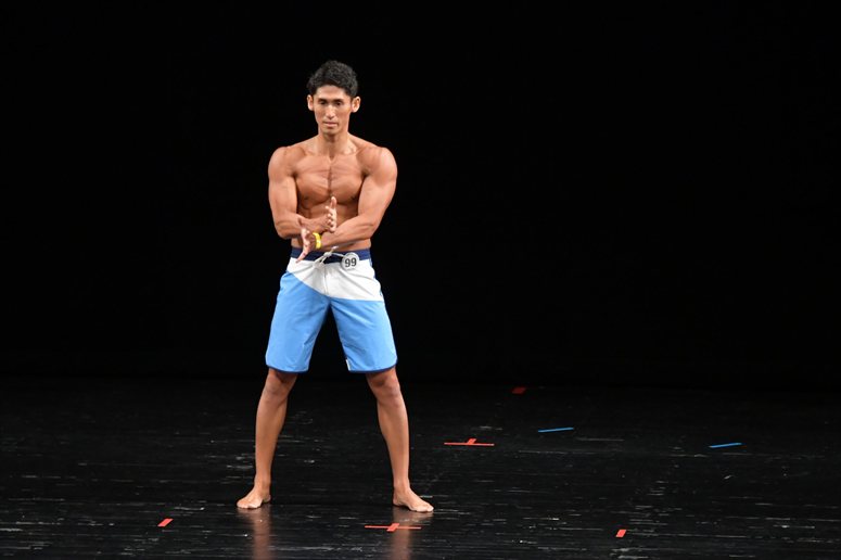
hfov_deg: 8.1
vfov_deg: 5.4
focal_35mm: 255
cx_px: 420
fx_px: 5954
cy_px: 280
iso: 3200
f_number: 5.6
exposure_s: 1/400
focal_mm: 170
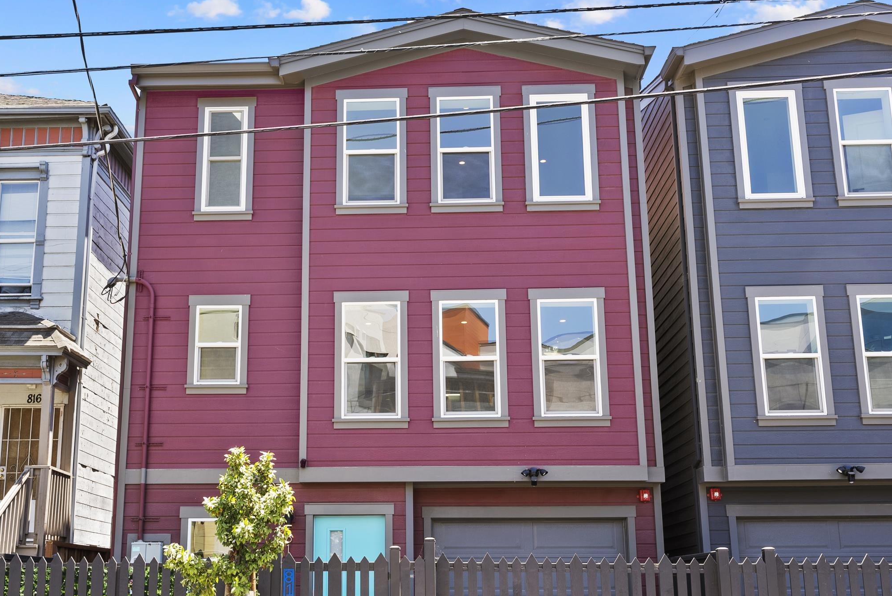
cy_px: 330
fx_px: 1026
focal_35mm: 41
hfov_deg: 46.8
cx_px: 368
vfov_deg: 32.4
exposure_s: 1/40
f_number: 9
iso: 250
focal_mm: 33.3
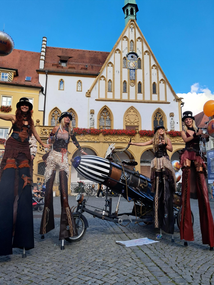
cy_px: 142
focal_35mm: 27
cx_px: 107
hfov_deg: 51.4
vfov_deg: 65.3
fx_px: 223
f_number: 1.8
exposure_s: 1/371
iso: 50
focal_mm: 4
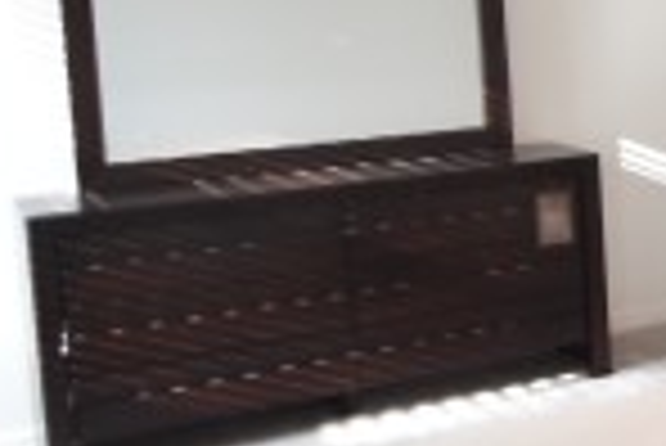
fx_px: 1352
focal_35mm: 73
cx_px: 1166
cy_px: 59
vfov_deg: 18.5
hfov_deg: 20.5
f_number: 3.5
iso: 800
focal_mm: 10
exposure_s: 1/60
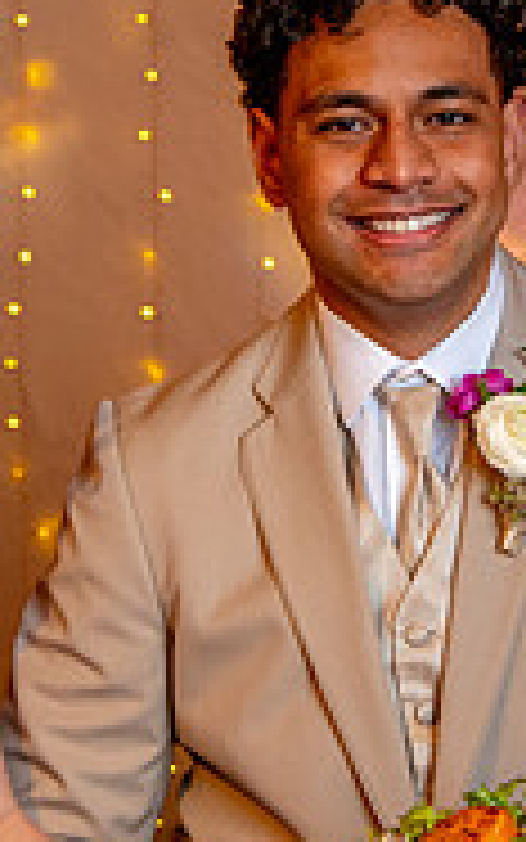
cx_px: 400
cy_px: 369
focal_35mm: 136
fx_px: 3117
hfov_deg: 9.6
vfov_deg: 15.4
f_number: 5
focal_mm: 42
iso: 2000
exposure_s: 1/125
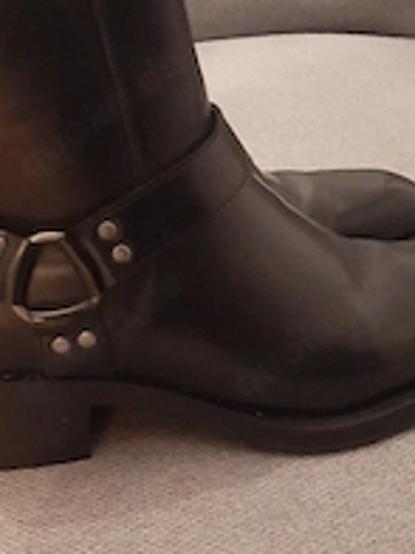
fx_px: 847
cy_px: 365
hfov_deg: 27.4
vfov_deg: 35.8
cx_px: 161
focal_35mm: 53
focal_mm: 3.93
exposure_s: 1/17
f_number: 1.7
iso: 1000
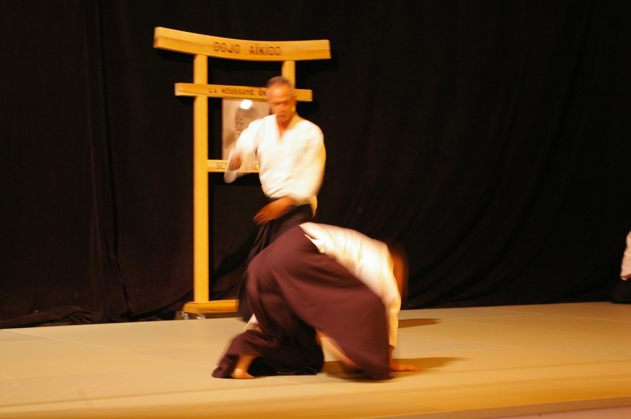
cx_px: 316
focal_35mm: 82
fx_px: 1445
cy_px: 210
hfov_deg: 24.6
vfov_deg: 16.5
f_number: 5.6
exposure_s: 1/10
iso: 800
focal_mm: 55
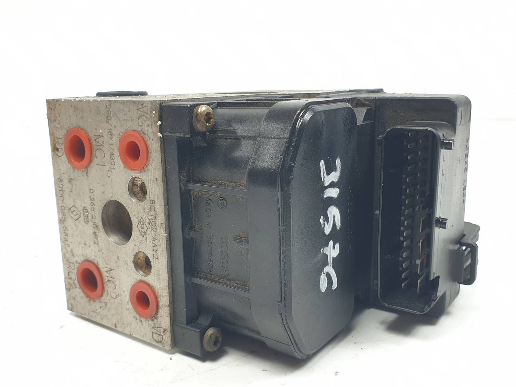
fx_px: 388
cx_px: 258
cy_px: 194
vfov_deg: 53.1
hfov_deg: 67.3
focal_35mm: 26
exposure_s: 1/100
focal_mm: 4.3
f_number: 2.4
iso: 50
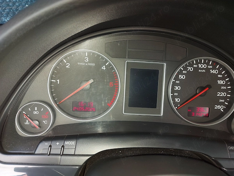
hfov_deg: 71.6
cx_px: 117
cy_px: 88
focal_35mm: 24
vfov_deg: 56.8
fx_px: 162
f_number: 1.8
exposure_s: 1/50
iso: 80
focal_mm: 5.23
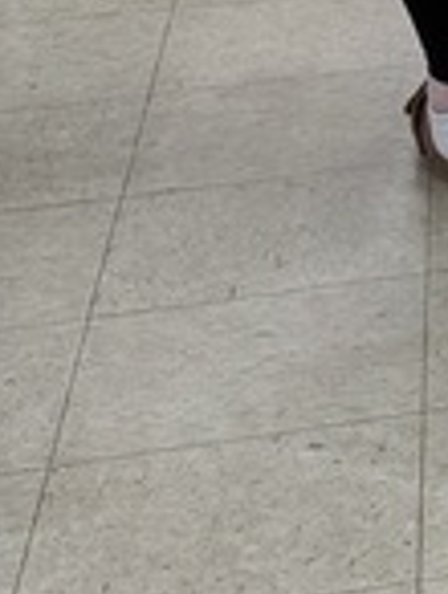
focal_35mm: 168
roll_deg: +0.3
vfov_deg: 11.5
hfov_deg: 7.3
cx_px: 1560
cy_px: -106
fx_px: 2891
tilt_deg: -17.1
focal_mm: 6.76
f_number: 1.78
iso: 100
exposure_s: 1/120
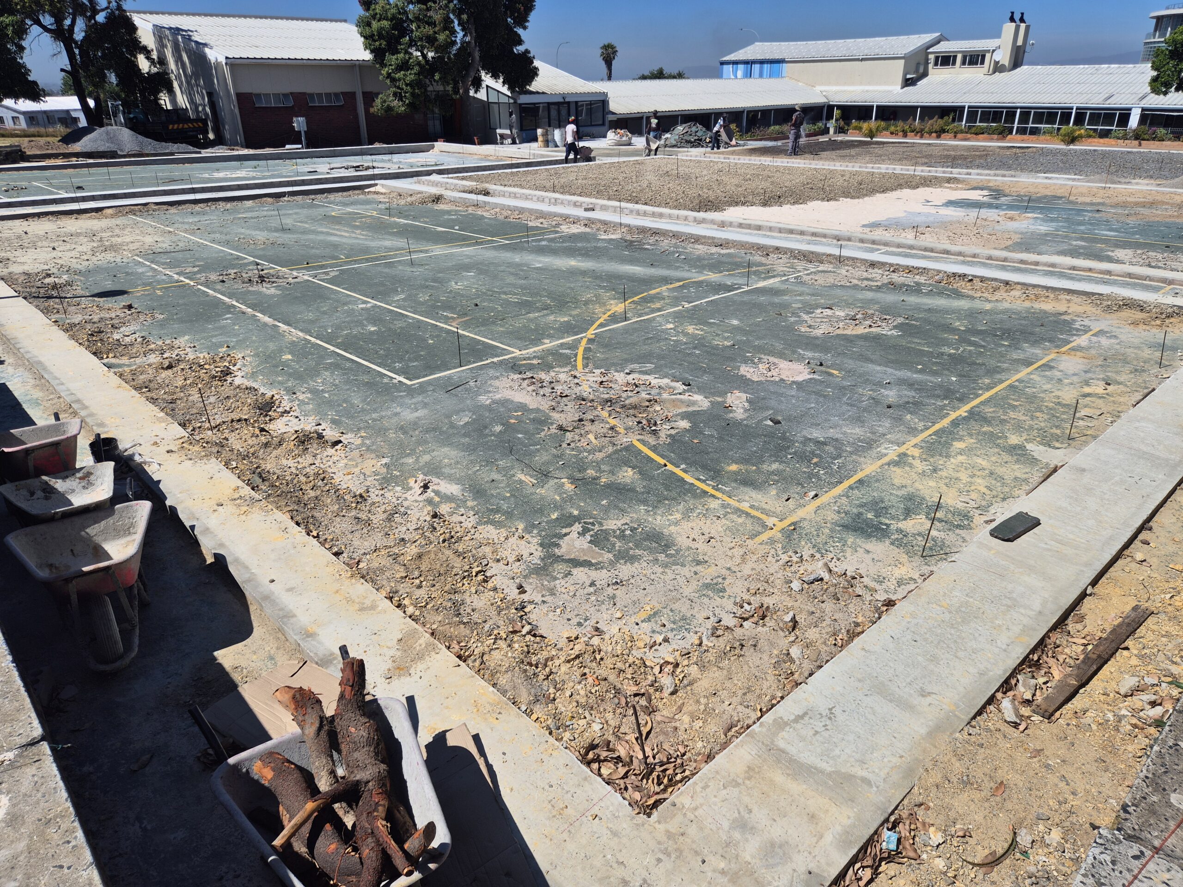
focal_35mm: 23
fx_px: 786
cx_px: 592
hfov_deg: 73.9
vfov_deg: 58.9
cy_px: 444
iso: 25
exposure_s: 1/3256
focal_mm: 5.4
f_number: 1.8
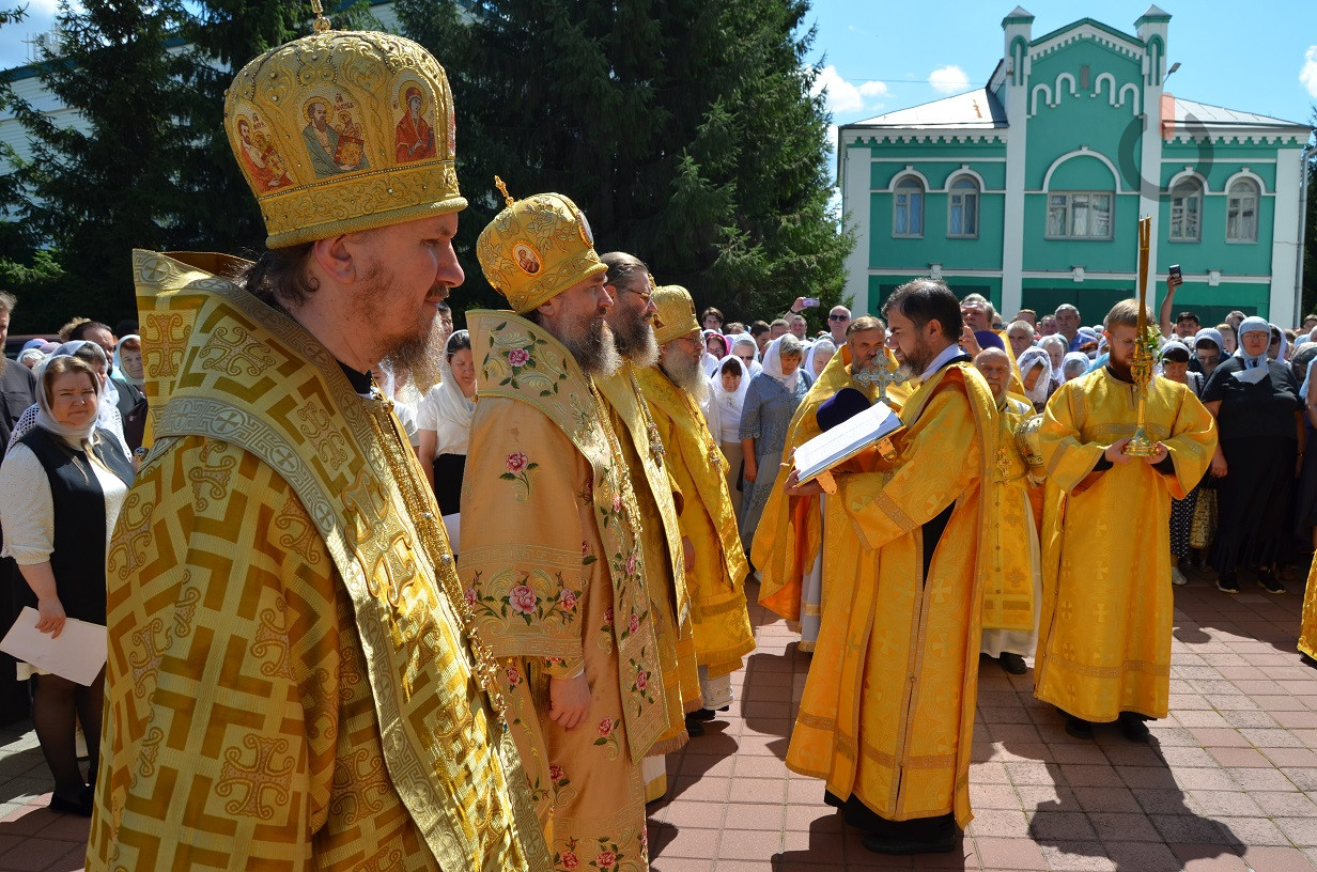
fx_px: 986
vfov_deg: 47.7
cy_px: 436
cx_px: 658
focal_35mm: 27
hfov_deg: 67.5
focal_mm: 18
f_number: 9
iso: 100
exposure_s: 1/320
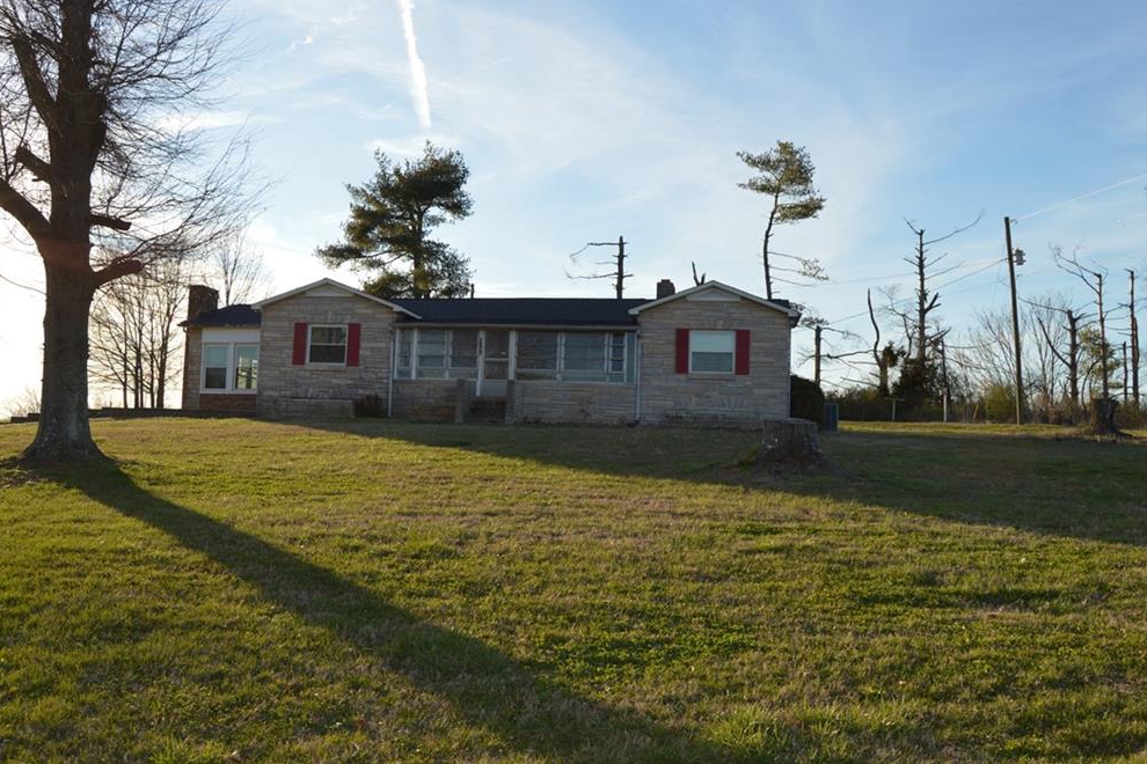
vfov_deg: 42.3
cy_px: 373
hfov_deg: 60.3
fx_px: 988
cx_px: 571
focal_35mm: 31
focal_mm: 20
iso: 100
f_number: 8
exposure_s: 1/200
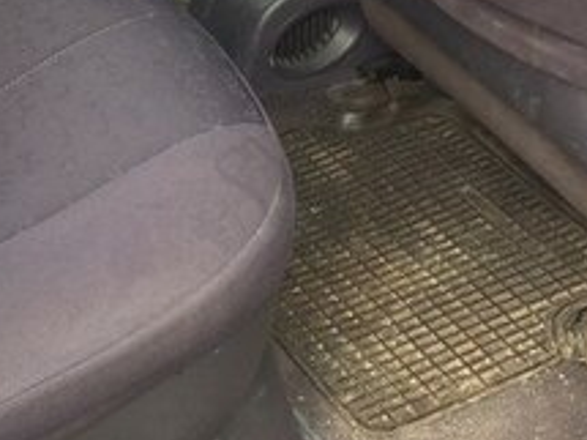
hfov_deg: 21.9
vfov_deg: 15.4
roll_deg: -2.5
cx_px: 158
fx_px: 1508
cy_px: -195
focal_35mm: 89
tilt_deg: -22.8
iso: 50
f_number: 2.2
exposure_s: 1/100
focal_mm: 4.15
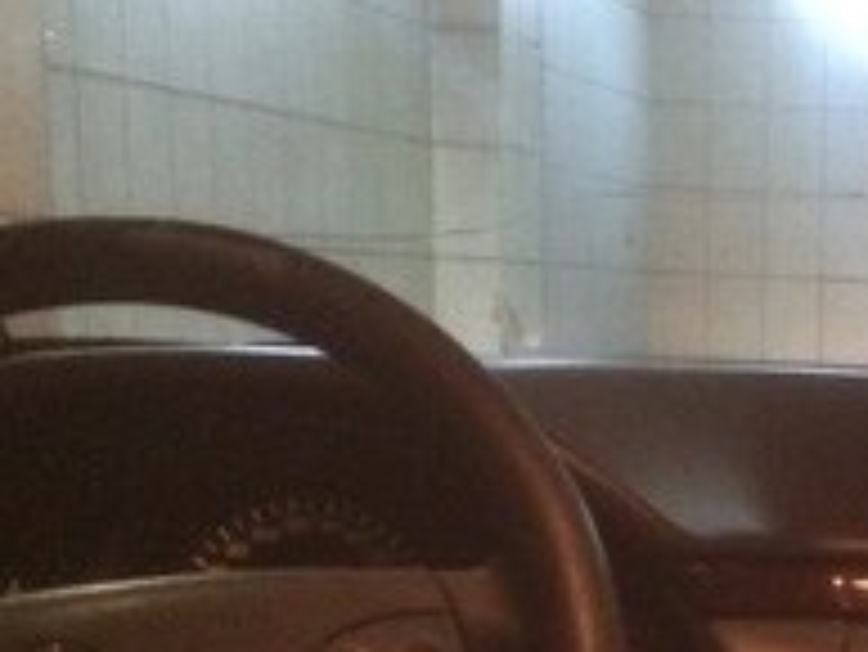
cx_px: 1052
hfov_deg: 18.7
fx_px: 2484
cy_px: 915
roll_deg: -1.2
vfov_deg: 14.2
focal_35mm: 99
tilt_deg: -14.1
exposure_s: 1/17
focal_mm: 4.15
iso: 400
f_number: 2.2
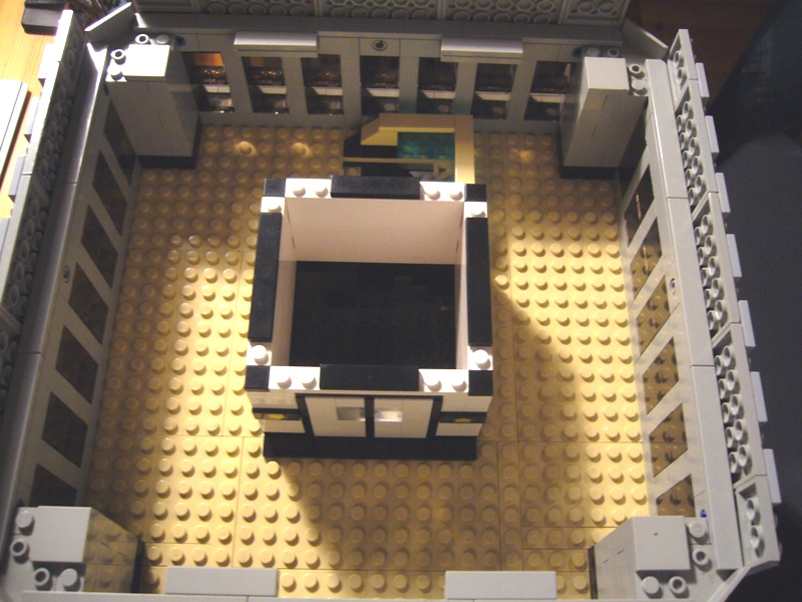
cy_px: 301
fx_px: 811
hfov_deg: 52.6
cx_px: 401
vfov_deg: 40.7
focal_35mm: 35
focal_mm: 5.8
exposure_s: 1/13
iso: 200
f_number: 2.8
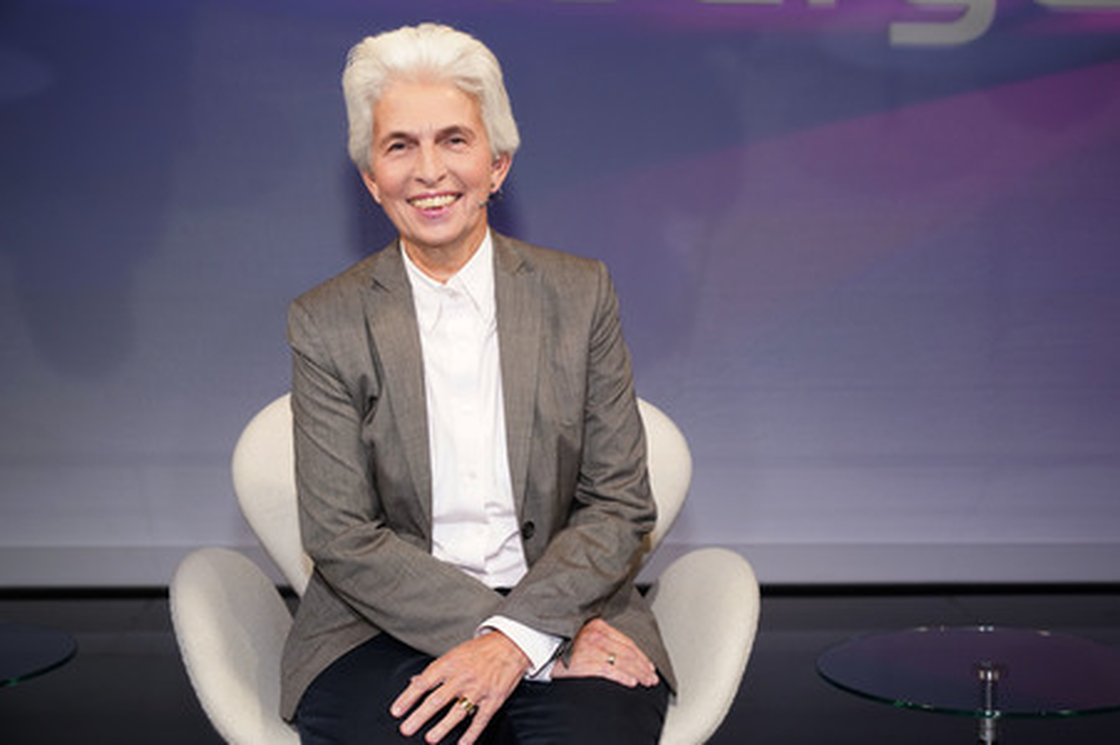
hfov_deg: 40.4
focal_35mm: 49
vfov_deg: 27.5
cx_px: 560
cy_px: 372
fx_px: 1523
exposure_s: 1/125
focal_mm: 49
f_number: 5
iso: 2000
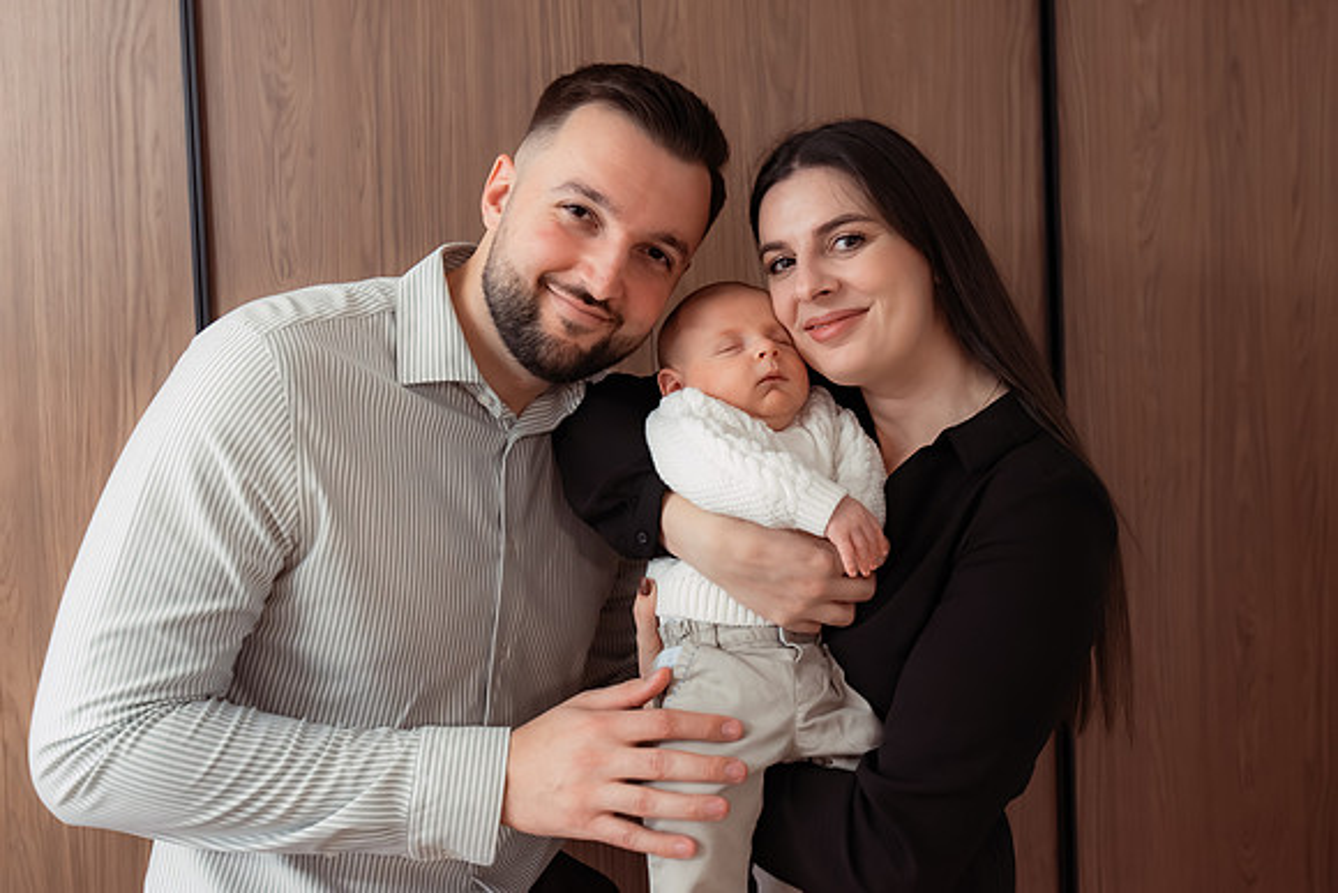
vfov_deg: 39.1
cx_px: 753
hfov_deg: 55.9
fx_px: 1256
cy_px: 390
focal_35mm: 34
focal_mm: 30
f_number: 3.2
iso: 1600
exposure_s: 1/200
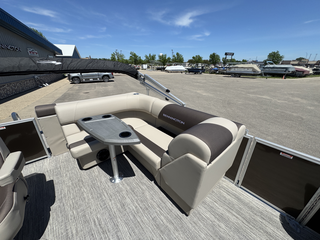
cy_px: 120
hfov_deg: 102.1
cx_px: 160
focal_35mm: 14
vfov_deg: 85.7
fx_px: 129
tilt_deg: -24.2
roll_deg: -0.2
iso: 50
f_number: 2.2
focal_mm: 2.22
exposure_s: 1/2874
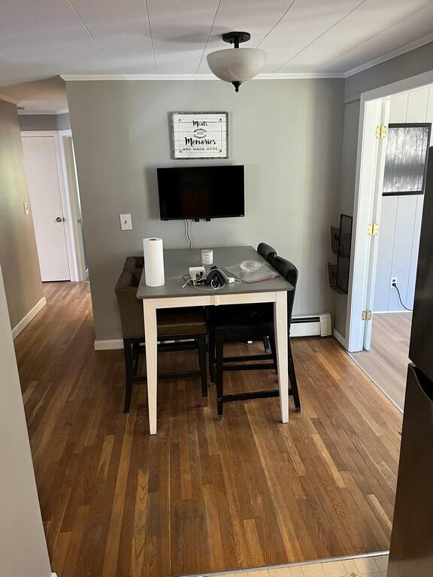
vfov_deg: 67.3
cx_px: 216
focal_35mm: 26
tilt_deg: -16.7
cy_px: 288
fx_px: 434
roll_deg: +0.6
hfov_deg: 53.1
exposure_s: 1/60
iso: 400
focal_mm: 5.1
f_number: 1.6
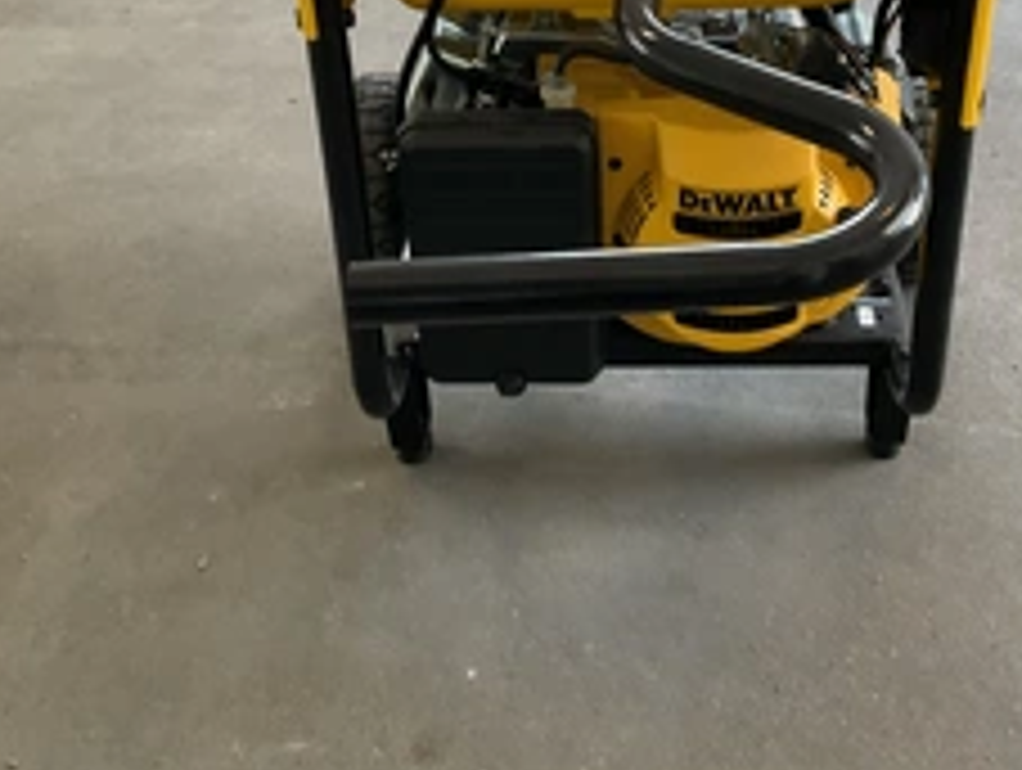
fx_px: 1508
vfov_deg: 28.1
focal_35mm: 51
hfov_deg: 37.3
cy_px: 162
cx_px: 612
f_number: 1.8
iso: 80
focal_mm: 3
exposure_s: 1/60
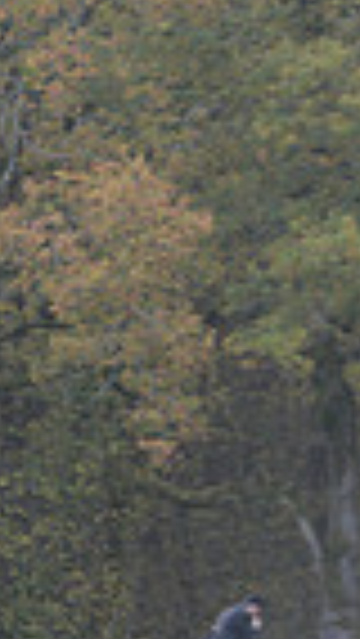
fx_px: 13730
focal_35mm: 810
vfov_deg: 2.7
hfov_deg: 1.5
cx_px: -801
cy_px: 292
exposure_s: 1/1000
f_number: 4
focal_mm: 190
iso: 1250
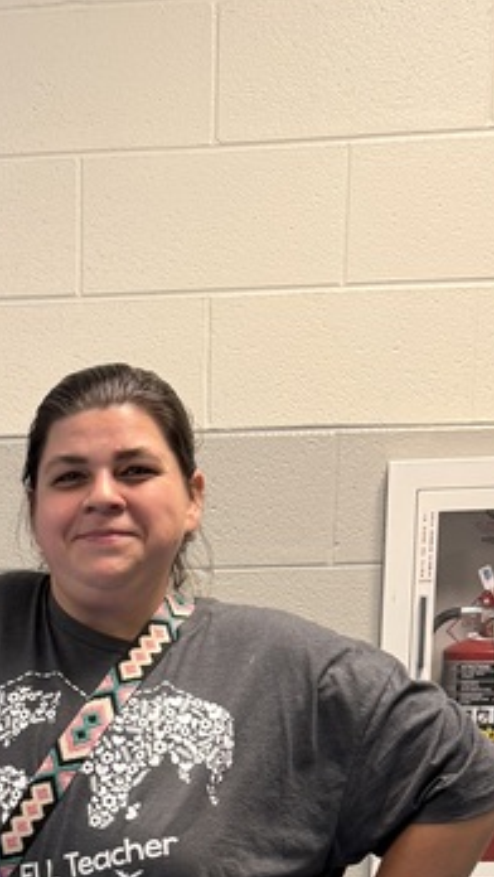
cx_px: -33
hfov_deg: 15.3
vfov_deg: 24.5
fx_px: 1791
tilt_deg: -15.6
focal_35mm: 77
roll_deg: +0.2
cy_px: 1094
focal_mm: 6.76
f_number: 1.78
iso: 160
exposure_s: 1/60
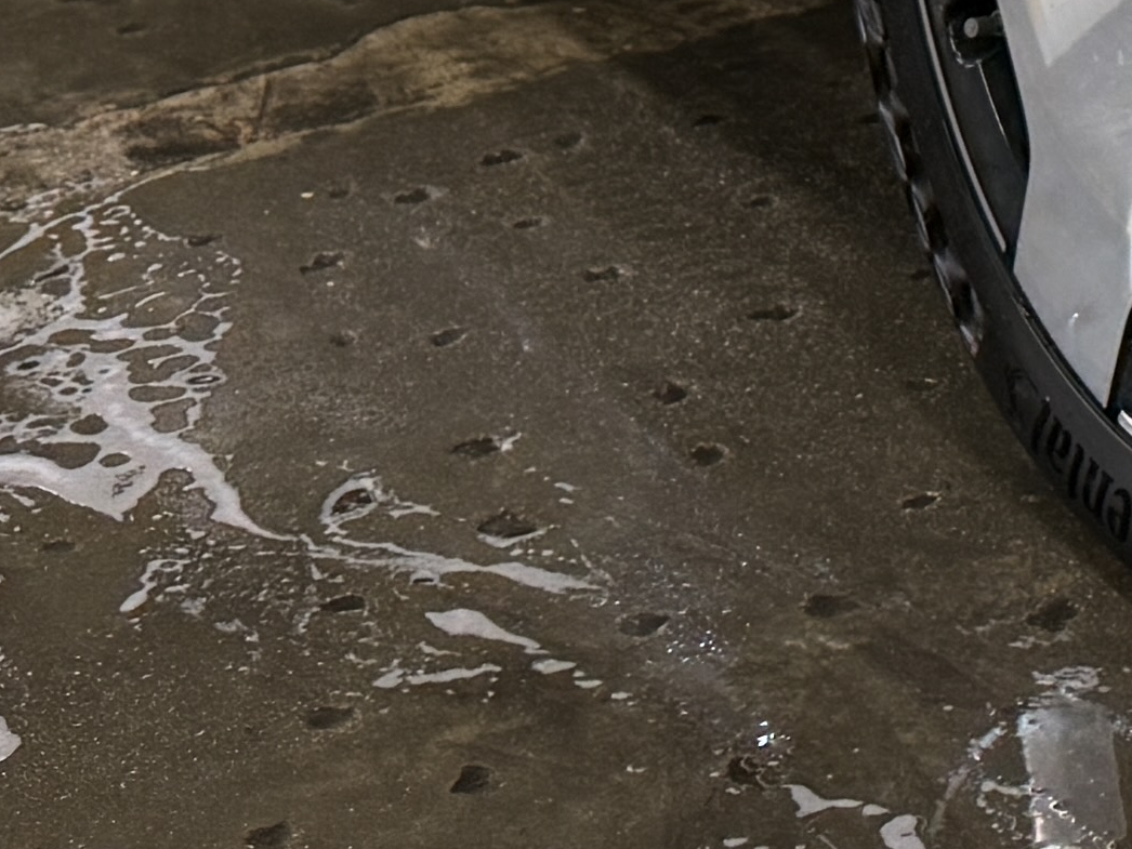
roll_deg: -0.6
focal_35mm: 131
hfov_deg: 13.7
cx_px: 1954
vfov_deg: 10.0
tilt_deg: -5.6
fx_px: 4285
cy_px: -1122
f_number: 1.78
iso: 125
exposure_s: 1/97
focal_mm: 6.76
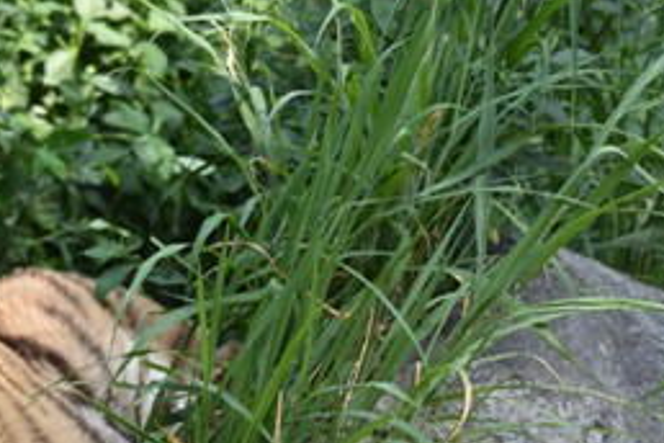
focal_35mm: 652
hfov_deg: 3.2
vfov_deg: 2.1
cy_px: 368
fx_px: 12025
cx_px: -183
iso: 400
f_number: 5.6
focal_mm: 210
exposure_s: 1/400
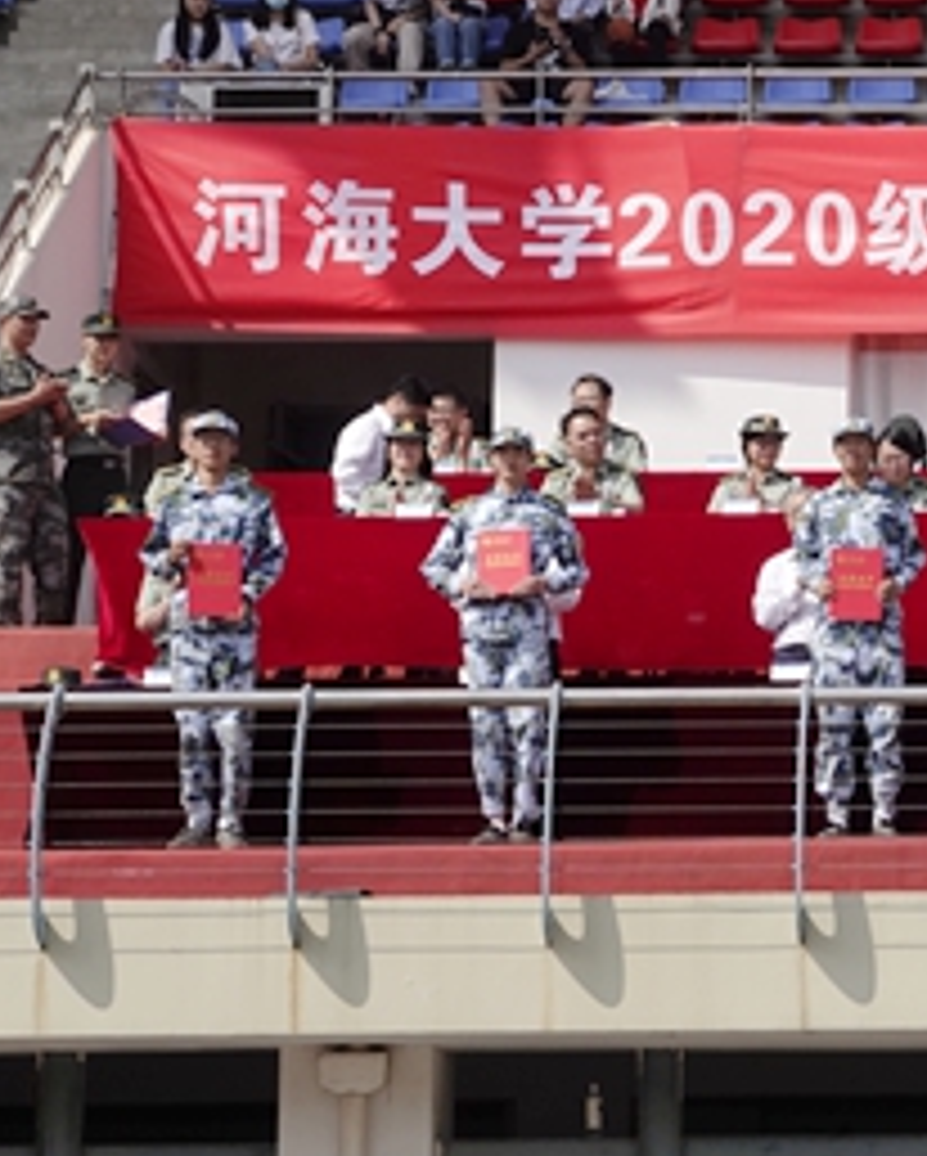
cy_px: 585
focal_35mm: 149
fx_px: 5104
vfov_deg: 12.9
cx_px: 1341
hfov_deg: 10.1
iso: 200
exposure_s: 1/500
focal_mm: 24.79
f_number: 8
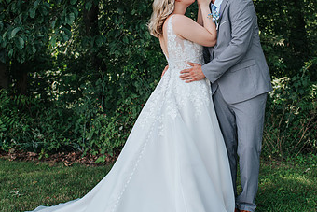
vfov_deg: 22.6
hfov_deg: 33.2
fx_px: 529
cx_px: 202
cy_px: 72
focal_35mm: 60
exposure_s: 1/500
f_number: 2.8
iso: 125
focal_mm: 35
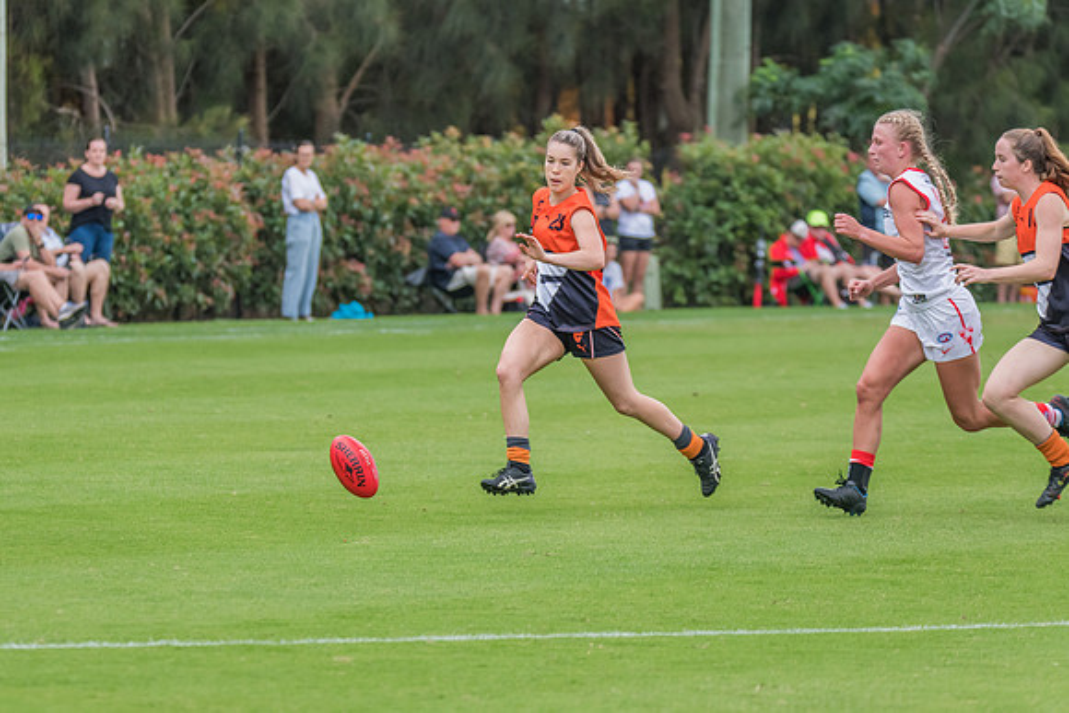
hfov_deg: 6.1
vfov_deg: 4.1
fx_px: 9952
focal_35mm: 335
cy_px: 329
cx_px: 395
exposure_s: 1/1600
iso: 1000
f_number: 6.3
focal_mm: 260
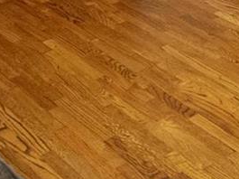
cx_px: 424
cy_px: -300
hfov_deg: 17.4
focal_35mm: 93
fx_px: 641
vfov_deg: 11.7
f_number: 8
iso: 1600
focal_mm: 8
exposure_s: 1/6
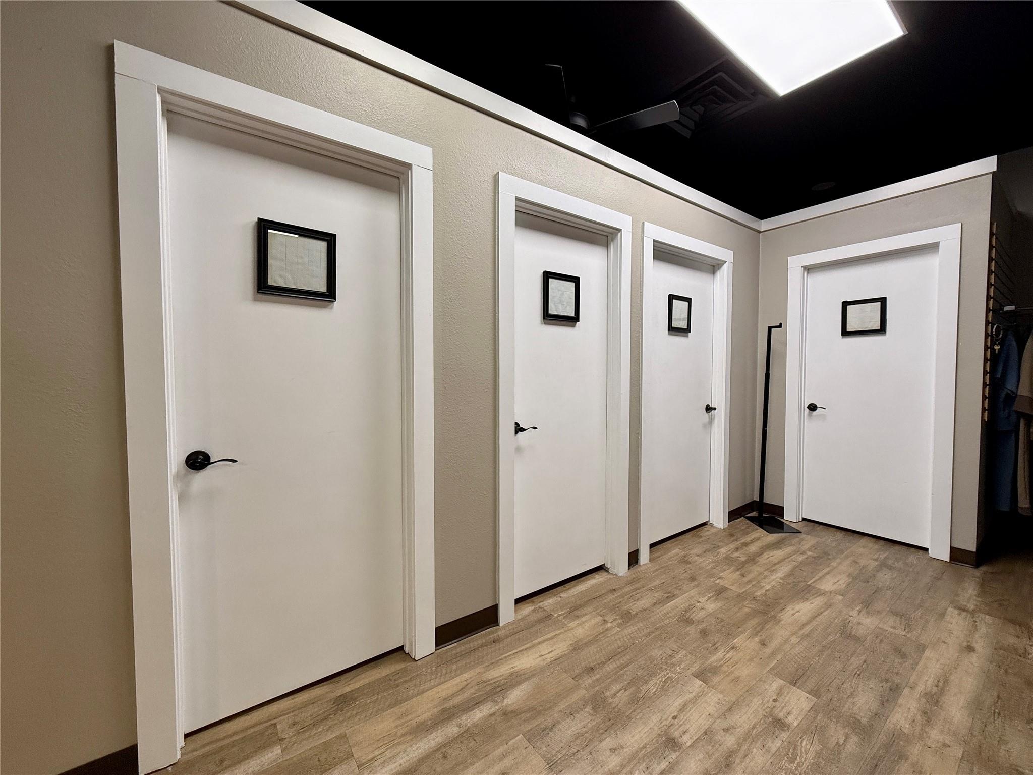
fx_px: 418
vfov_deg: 85.7
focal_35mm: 14
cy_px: 388
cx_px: 516
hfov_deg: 102.1
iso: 160
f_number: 2.2
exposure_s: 1/120
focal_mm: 2.22
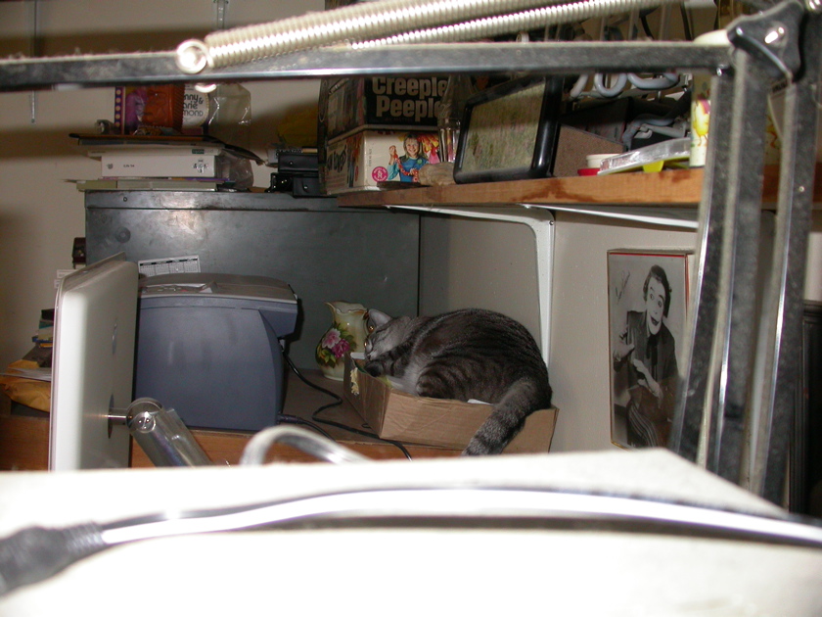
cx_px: 411
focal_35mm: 38
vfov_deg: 37.7
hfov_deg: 49.0
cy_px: 308
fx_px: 902
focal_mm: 7.85
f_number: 2.6
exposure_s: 1/60
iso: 200
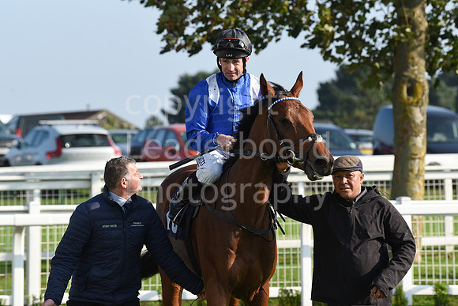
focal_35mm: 200
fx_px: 2545
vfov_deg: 6.9
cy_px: 153
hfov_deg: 10.3
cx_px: 229
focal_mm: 200
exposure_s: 1/2500
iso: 640
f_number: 6.3
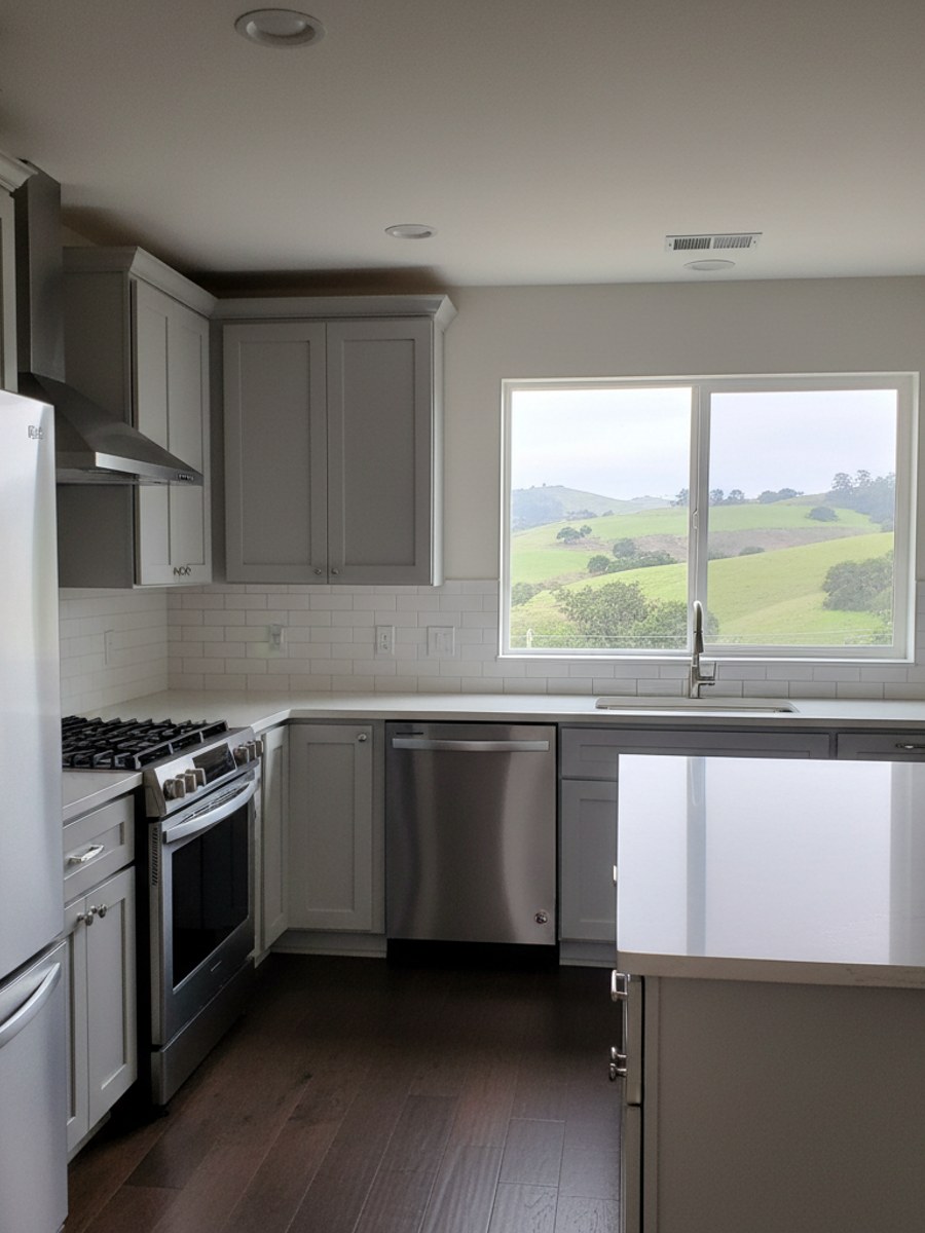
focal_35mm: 23
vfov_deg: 73.9
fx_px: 819
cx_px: 462
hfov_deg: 58.9
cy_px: 616
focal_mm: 6.4
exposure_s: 1/1901
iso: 1331
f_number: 1.8
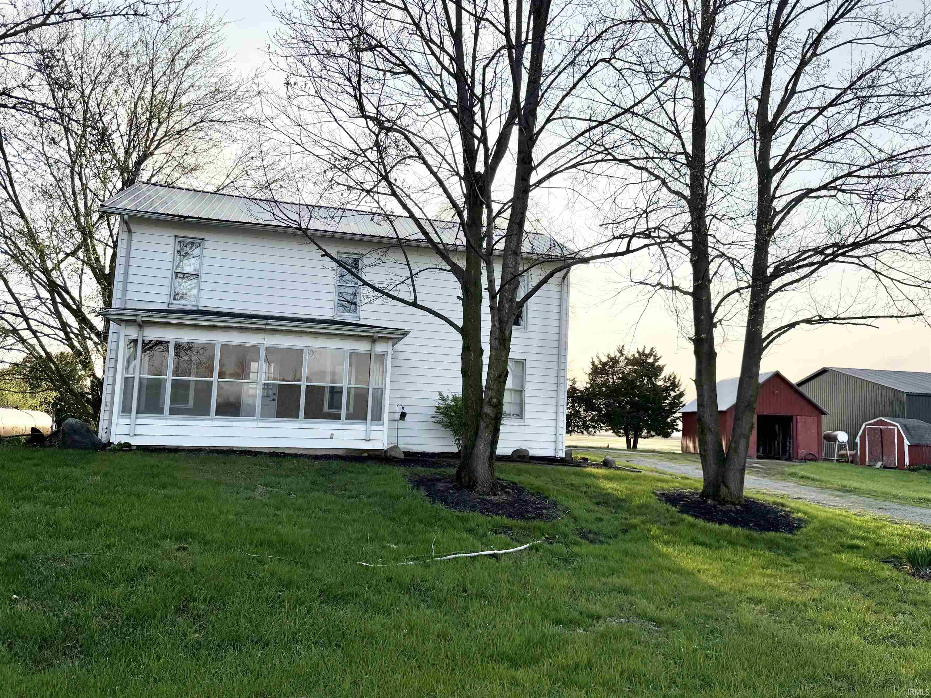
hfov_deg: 71.6
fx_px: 645
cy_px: 349
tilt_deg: +5.7
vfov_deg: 56.8
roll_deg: -2.2
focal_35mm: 24
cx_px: 466
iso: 80
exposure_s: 1/4167
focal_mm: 6.76
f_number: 1.78
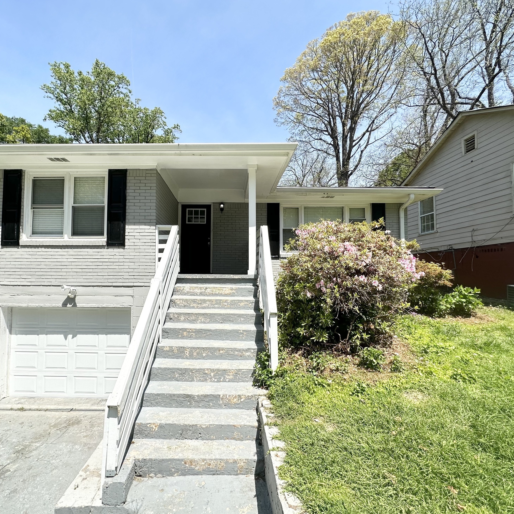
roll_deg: -0.9
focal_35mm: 17
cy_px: 264
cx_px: 225
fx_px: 286
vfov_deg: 83.9
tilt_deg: +2.3
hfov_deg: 83.6
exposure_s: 1/2451
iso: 50
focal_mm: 2.22
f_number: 2.2
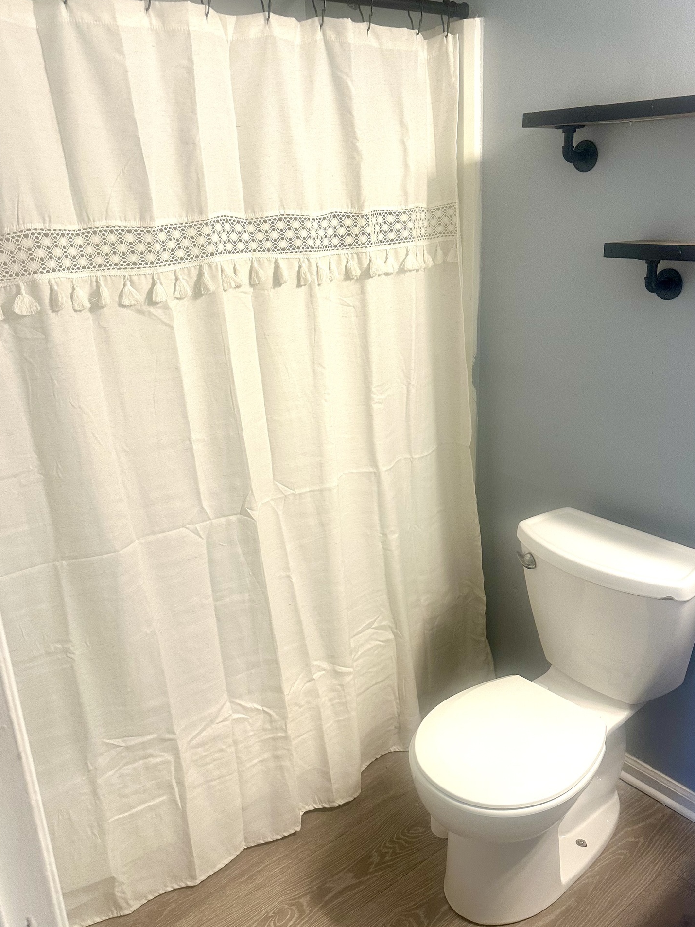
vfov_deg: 61.7
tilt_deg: -21.0
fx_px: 776
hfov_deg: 48.2
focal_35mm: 29
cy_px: 470
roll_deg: +0.8
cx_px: 363
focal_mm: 6.86
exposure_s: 1/120
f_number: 1.78
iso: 200
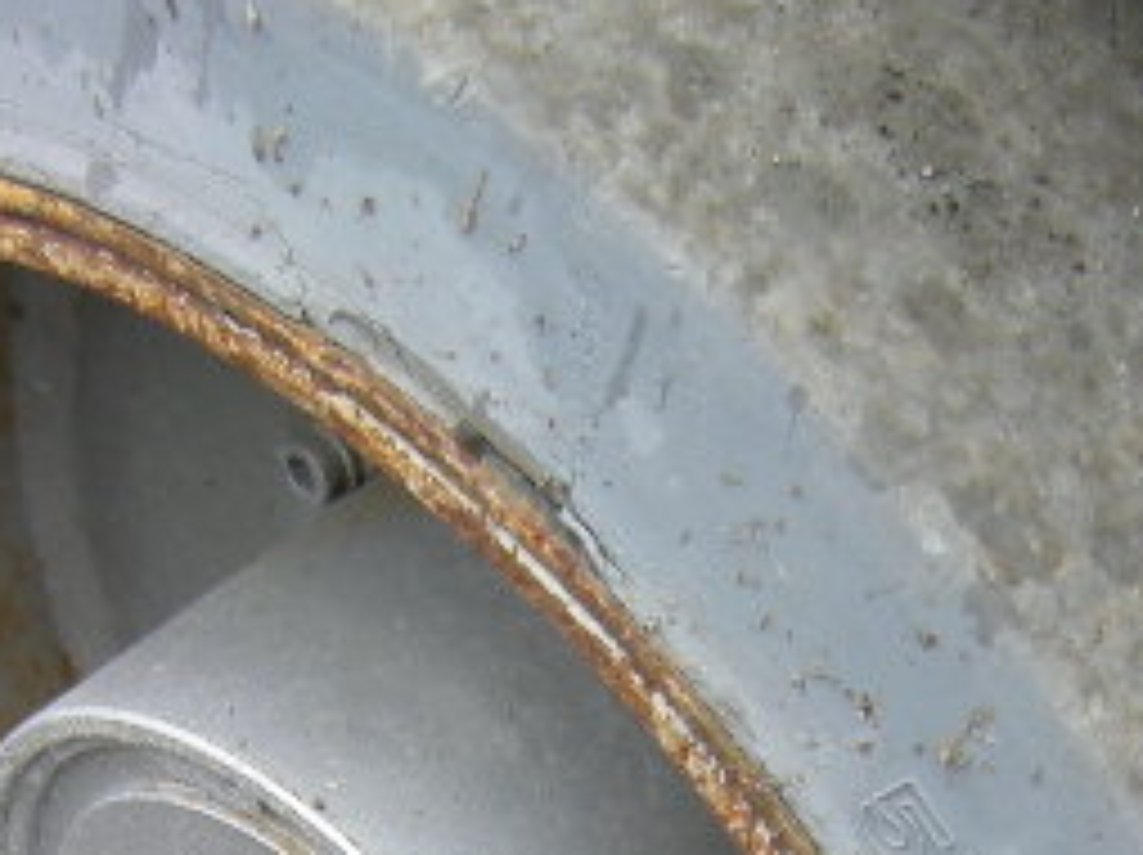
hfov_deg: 17.4
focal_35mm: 113
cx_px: 562
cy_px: 1242
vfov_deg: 12.5
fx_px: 3728
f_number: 2.8
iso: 64
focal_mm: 4.7
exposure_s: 1/126
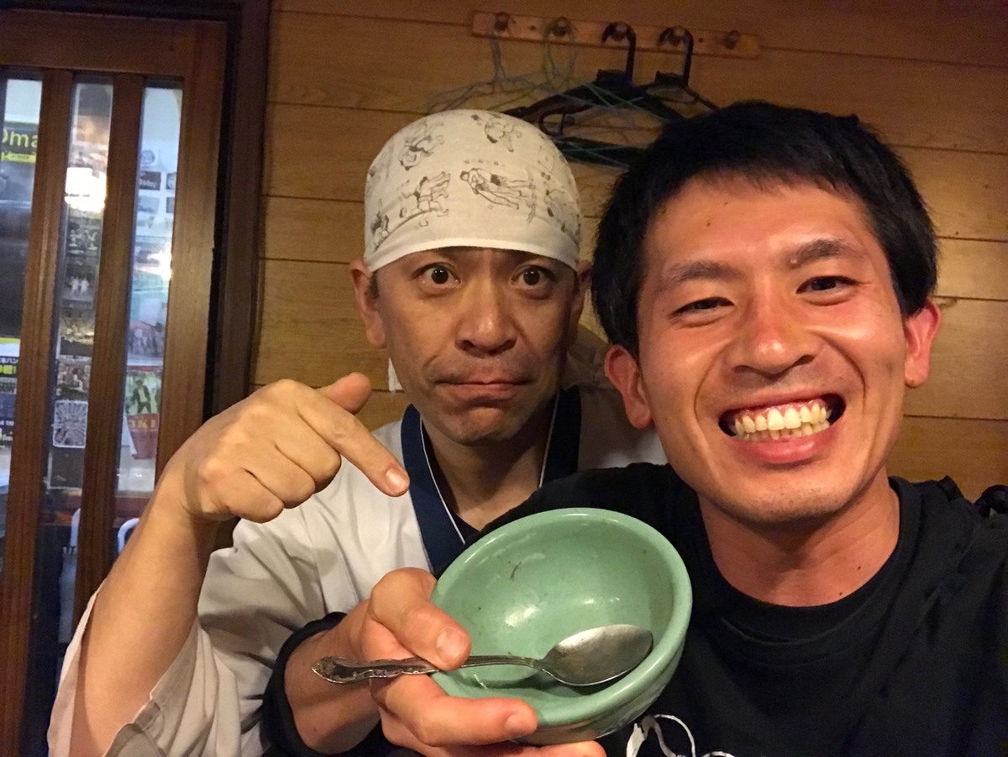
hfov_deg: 56.8
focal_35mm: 32
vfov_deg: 44.2
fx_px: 933
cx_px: 504
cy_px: 378
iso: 640
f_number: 2.2
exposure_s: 1/15
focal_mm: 2.87
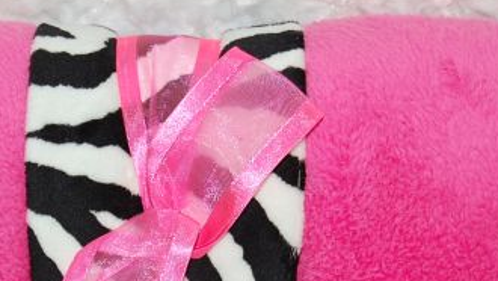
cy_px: 232
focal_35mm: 157
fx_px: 2074
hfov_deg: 13.7
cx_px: 175
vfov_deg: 7.7
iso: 400
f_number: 5.6
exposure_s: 1/60
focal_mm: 55
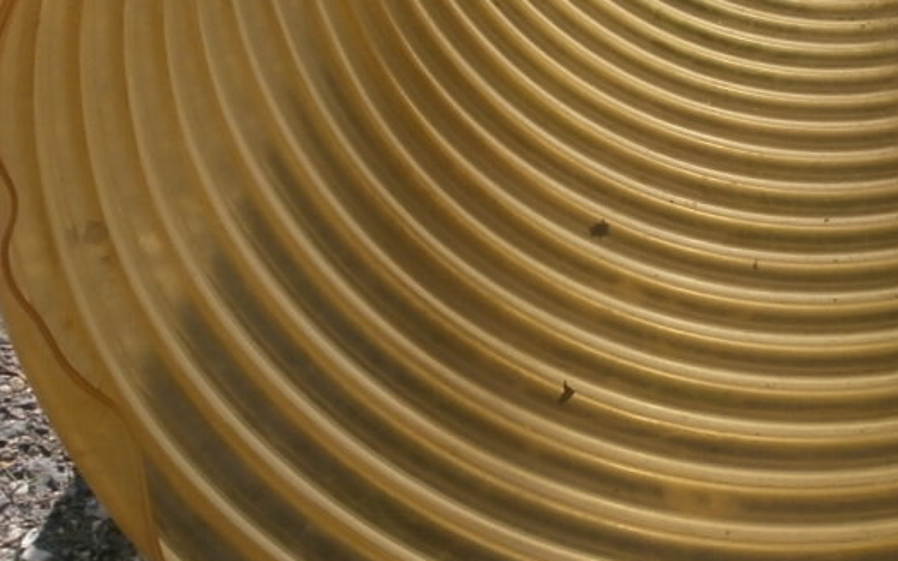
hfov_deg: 28.4
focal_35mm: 70
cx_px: 783
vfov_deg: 18.5
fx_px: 1713
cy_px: 175
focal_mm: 4.8
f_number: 2.9
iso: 100
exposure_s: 1/1250
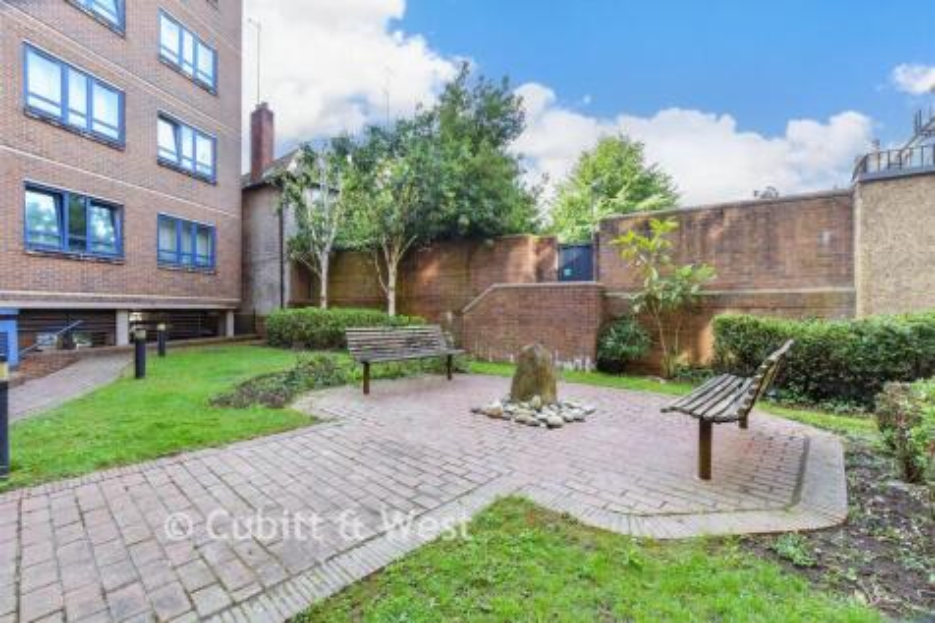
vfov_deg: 77.3
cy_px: 312
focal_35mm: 15
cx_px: 468
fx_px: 389
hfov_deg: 100.4
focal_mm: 10
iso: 160
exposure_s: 1/30
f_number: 8
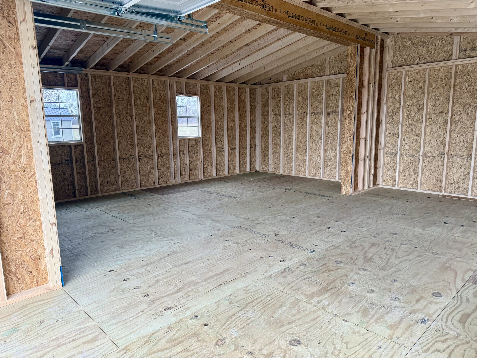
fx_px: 331
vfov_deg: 56.8
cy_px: 179
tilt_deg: -9.3
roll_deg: +1.8
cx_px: 238
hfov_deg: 71.6
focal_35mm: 24
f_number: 1.78
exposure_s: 1/121
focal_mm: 6.76
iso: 200
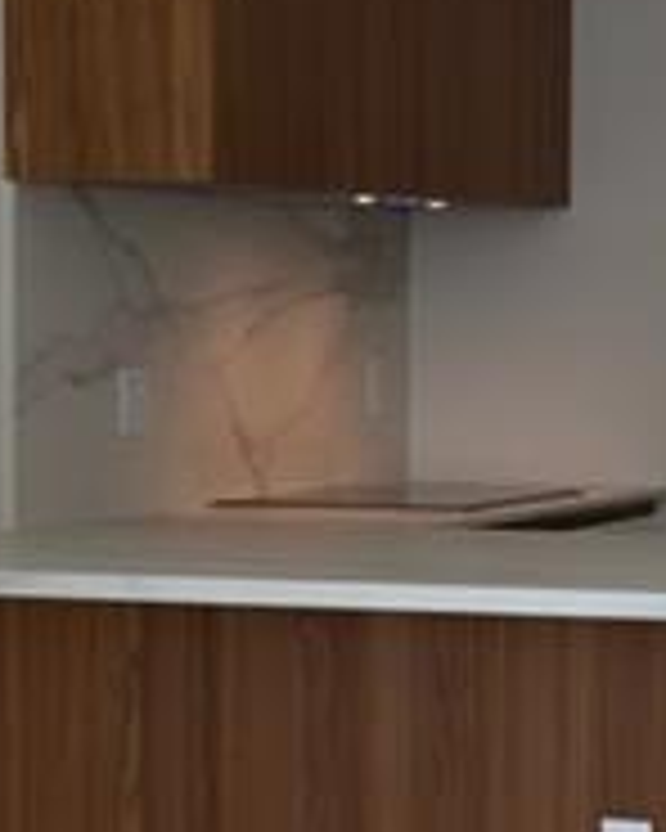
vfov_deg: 12.7
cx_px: 441
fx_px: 3745
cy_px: 544
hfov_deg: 10.2
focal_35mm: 152
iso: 100
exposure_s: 1/560
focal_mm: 6.76
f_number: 1.78
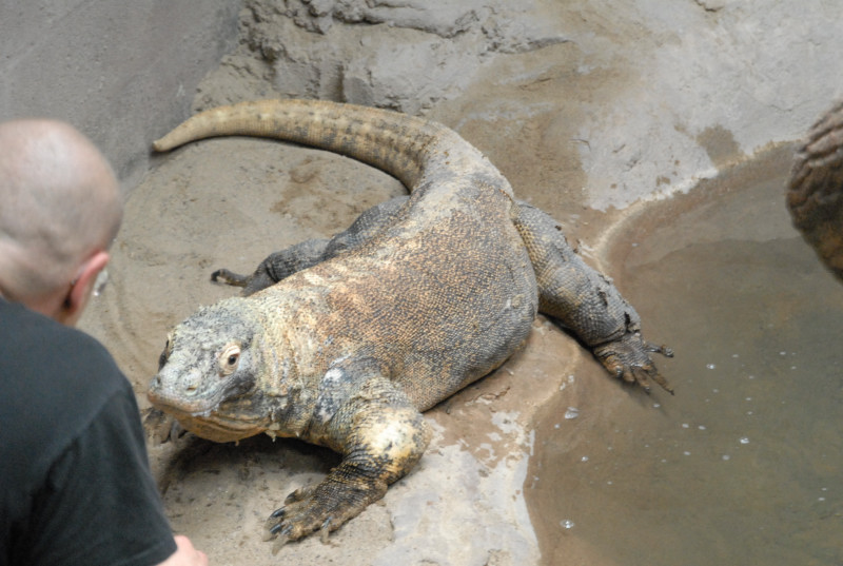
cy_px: 283
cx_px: 422
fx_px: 2640
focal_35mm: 112
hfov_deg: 18.1
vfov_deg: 12.2
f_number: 4.5
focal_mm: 75
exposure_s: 1/80
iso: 1600
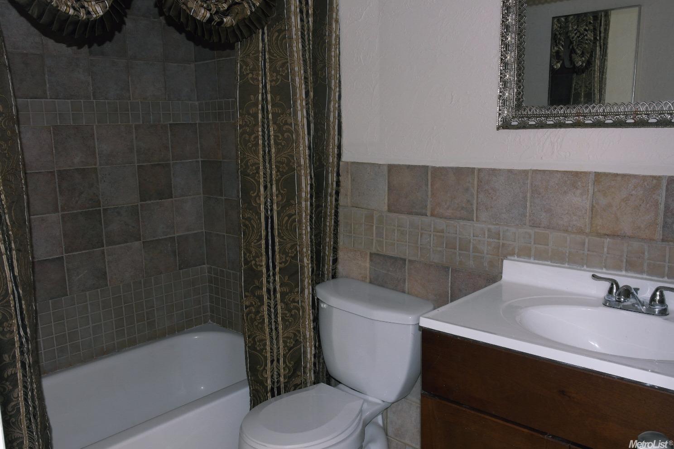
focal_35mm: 30
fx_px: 562
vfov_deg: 43.6
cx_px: 337
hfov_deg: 61.9
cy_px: 224
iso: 200
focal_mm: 20
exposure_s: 1/1.25
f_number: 10
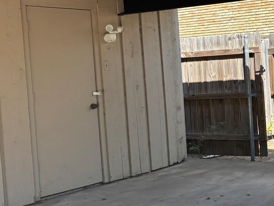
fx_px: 554
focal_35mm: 70
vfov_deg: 21.0
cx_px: 309
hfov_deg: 25.5
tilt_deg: -1.8
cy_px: 90
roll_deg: +2.8
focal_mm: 5.96
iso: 50
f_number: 1.6
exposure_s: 1/1164
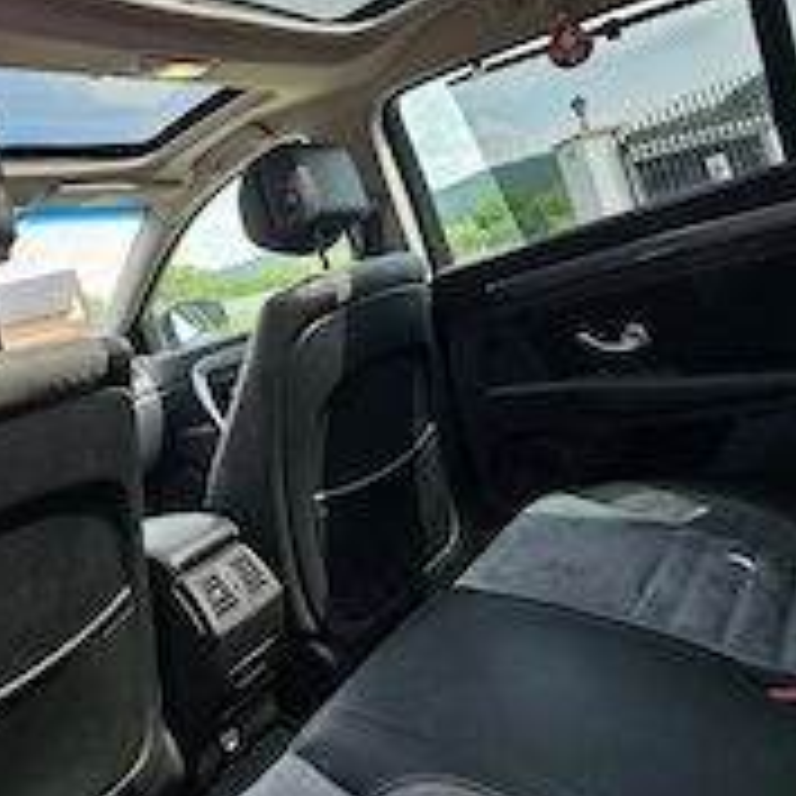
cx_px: 216
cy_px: 234
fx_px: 676
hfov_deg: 58.3
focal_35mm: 26
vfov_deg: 58.8
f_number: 2.2
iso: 50
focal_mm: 2.2
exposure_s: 1/278
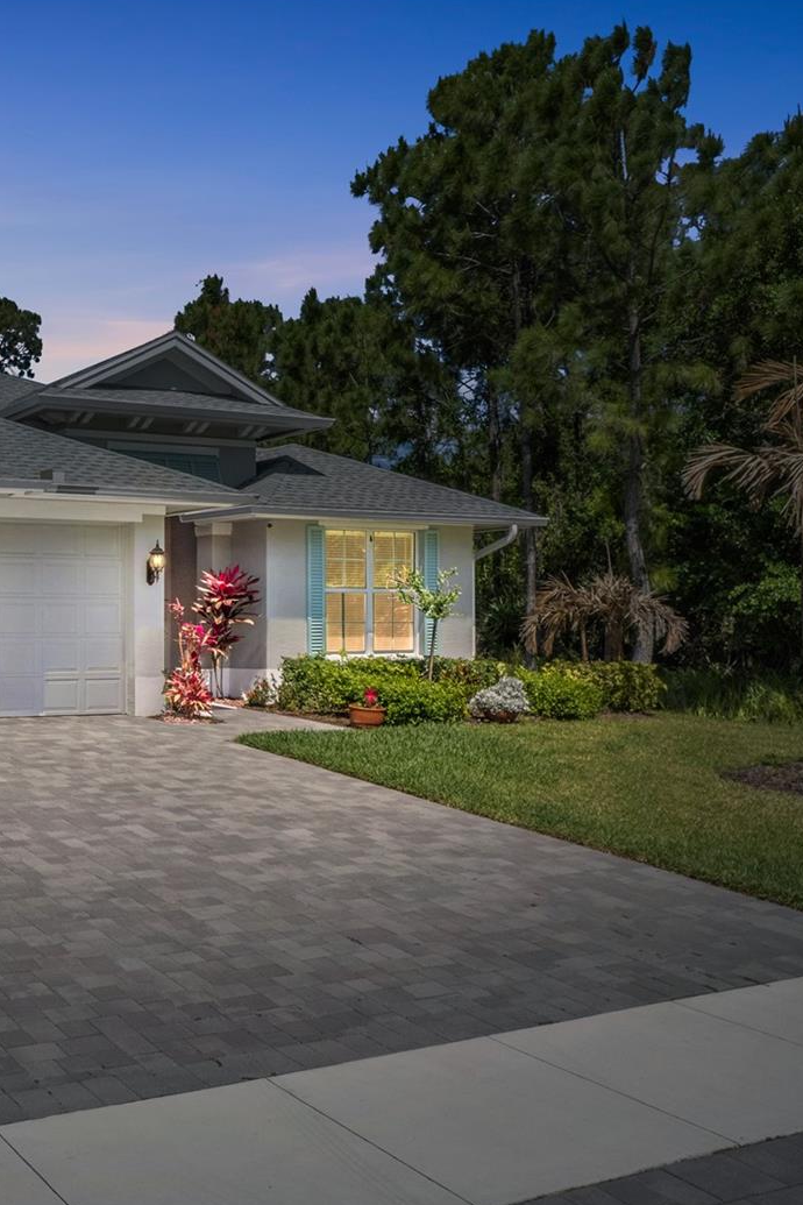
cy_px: 609
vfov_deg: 55.8
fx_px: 1137
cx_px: -3
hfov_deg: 35.2
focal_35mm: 34
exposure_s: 1/2500
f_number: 2.8
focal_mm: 8.38
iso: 100
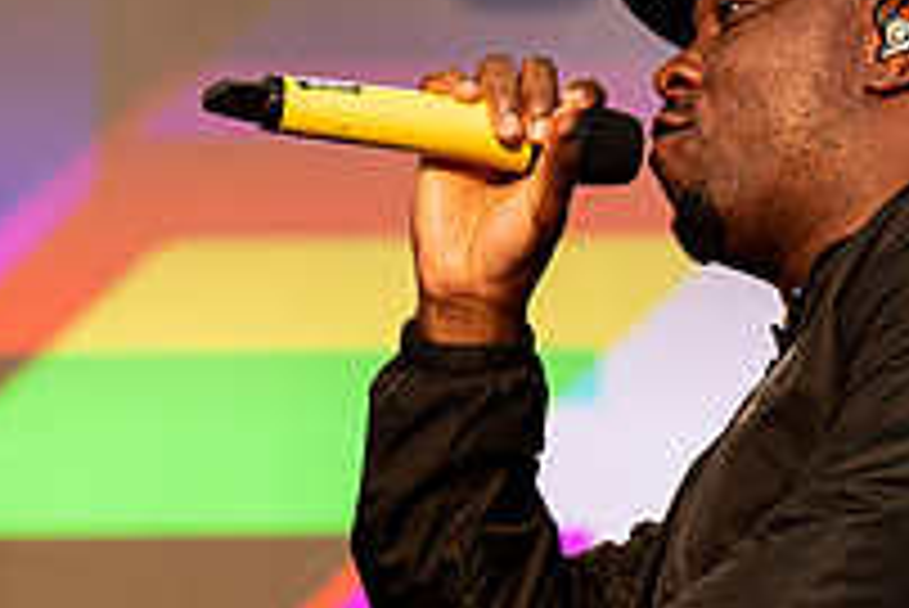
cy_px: 223
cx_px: 741
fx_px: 12785
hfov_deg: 4.1
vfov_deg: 2.7
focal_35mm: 506
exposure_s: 1/500
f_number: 5
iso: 560
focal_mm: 122
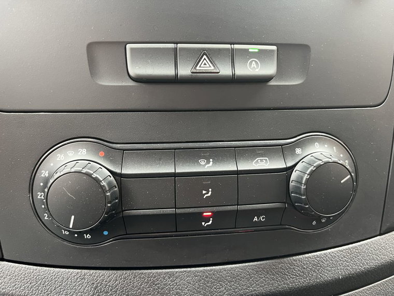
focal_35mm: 26
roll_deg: -2.4
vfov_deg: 53.1
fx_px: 296
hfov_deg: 67.3
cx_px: 197
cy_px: 148
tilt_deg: -18.8
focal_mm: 5.1
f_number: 1.6
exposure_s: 1/60
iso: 200
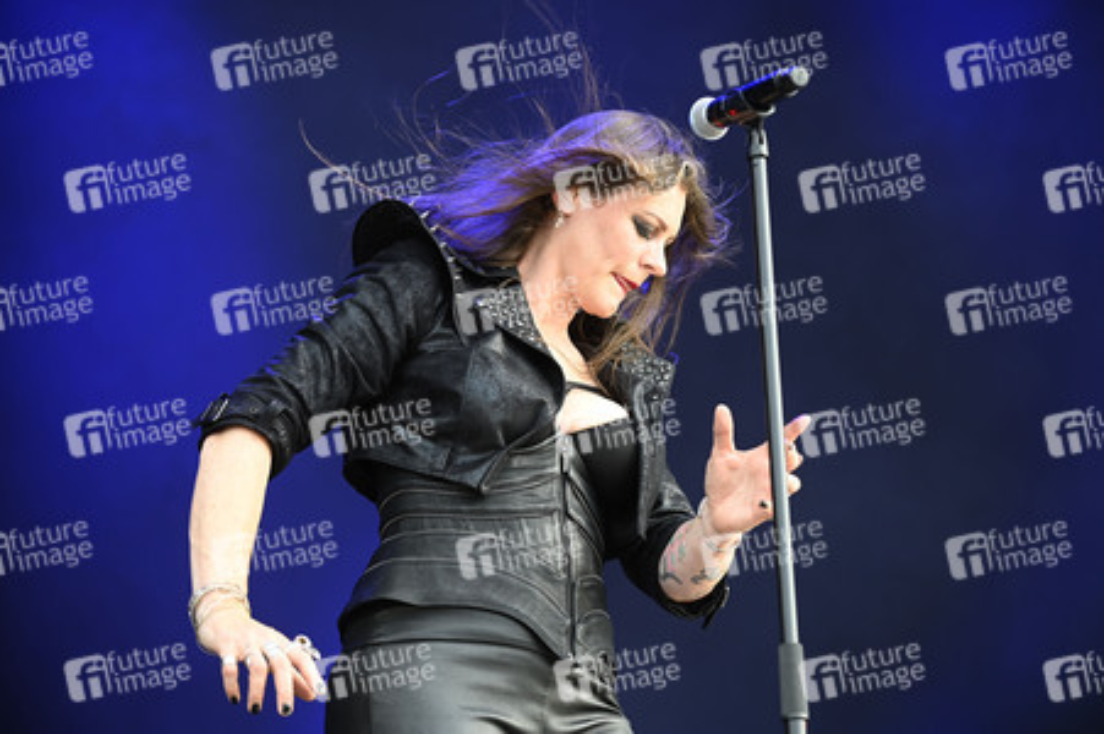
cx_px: 552
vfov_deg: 10.5
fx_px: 3984
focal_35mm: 130
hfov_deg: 15.8
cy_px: 367
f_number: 3.5
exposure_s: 1/400
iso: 320
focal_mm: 130
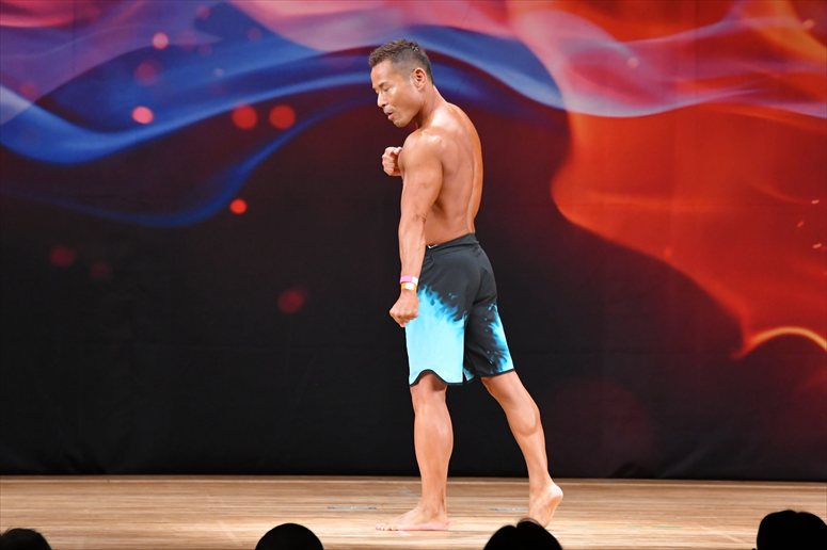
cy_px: 275
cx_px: 414
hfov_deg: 7.6
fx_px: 6200
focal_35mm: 270
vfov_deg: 5.1
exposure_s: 1/400
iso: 3200
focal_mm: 180
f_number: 5.6
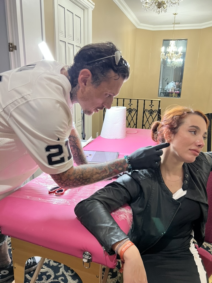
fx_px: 212
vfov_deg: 67.3
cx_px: 106
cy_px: 142
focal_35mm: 26
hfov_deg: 53.1
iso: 250
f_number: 1.5
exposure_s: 1/60
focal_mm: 5.7
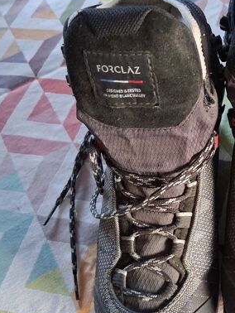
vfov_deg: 42.9
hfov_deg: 31.8
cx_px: 195
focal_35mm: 44
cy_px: 161
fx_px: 398
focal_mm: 3.98
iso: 500
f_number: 1.8
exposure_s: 1/50
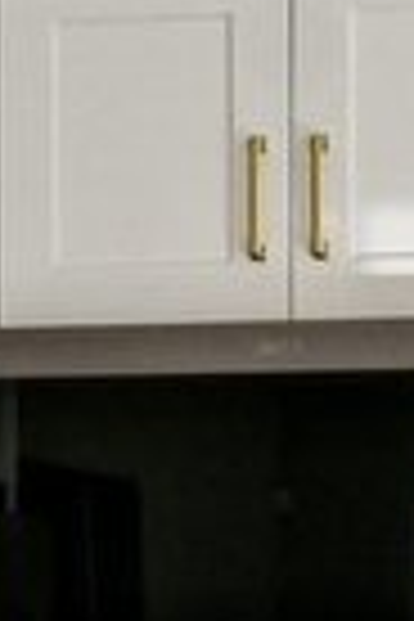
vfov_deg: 10.5
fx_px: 3344
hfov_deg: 7.0
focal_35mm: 194
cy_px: 630
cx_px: 585
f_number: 8
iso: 400
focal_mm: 11
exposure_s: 1/160
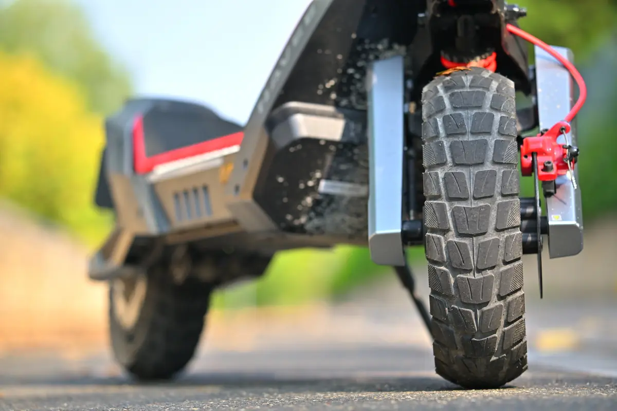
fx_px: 2399
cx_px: 308
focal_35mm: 140
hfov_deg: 14.7
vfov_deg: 9.8
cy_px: 206
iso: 140
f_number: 5
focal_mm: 140
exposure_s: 1/125
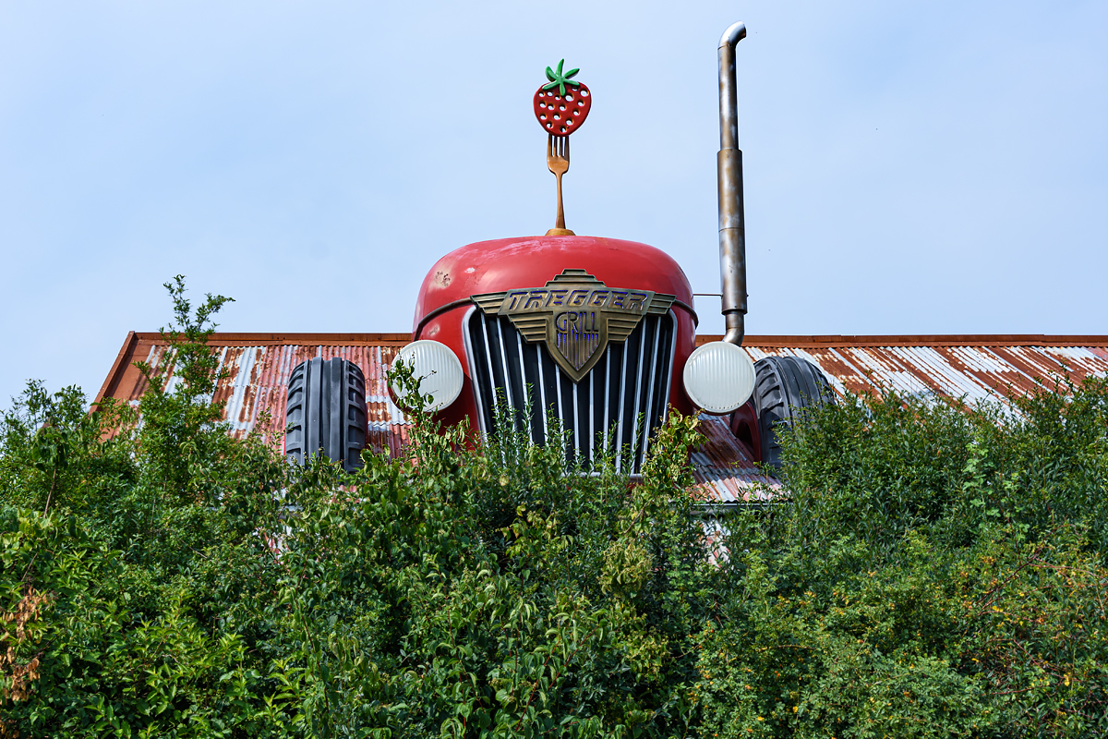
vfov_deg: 28.9
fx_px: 1431
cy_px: 370
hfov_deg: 42.3
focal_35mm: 46
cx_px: 554
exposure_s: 1/800
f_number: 7.1
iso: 200
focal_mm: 31
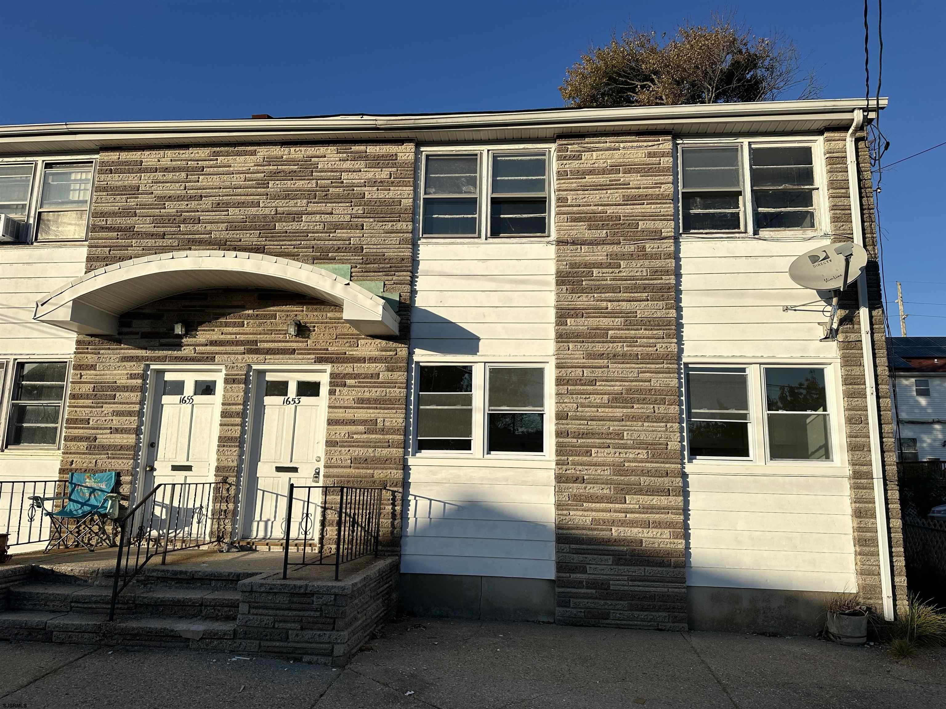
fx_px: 656
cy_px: 354
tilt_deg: +10.4
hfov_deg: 71.6
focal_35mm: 24
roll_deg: -1.0
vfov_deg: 56.8
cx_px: 473
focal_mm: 6.86
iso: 80
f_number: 1.78
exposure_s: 1/5525
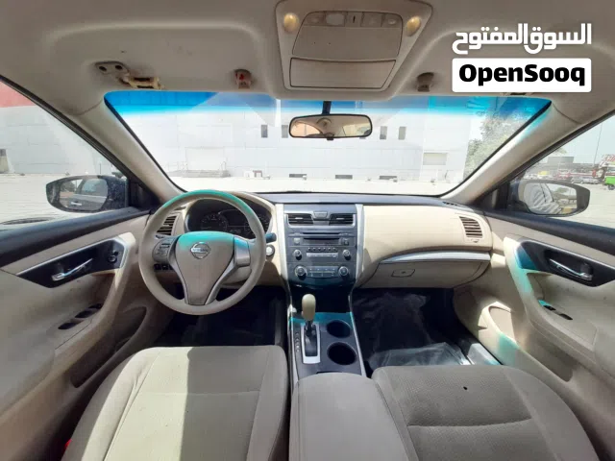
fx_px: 231
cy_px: 230
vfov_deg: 89.9
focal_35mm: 13
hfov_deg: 106.2
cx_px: 308
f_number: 2.2
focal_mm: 1.42
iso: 40
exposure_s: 1/437
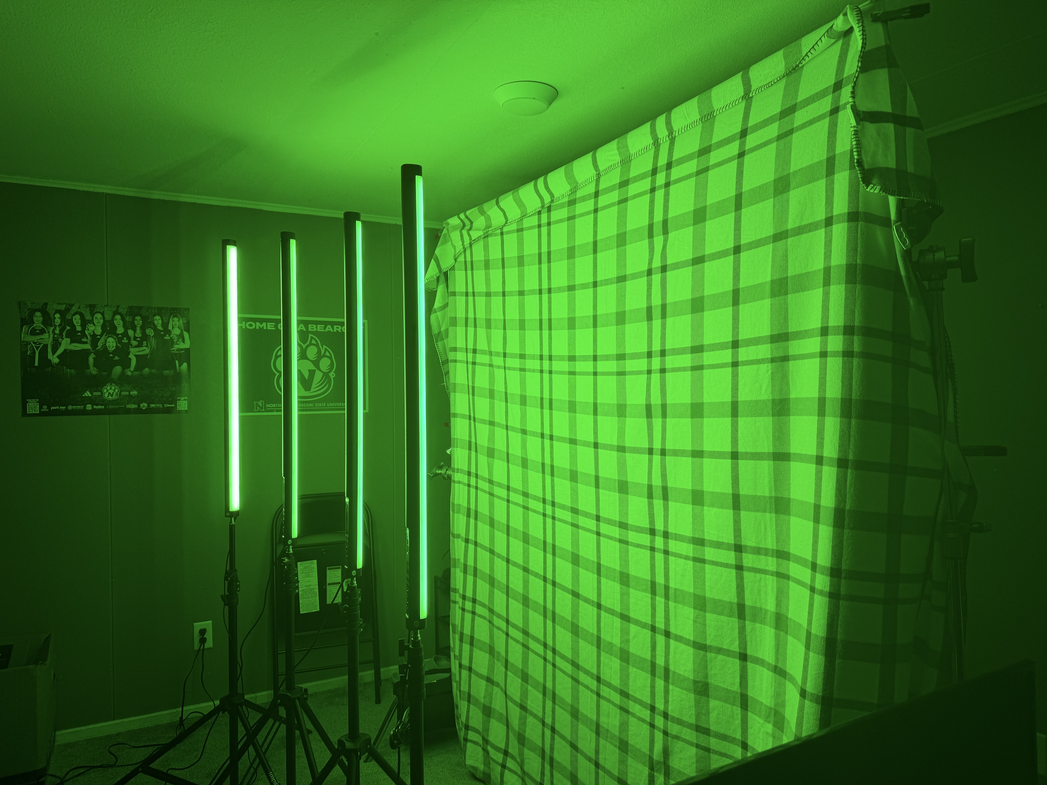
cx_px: 524
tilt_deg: -0.5
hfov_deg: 71.6
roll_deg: +0.5
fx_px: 726
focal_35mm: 24
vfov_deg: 56.8
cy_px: 392
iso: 50
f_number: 1.78
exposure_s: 1/128
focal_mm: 6.76
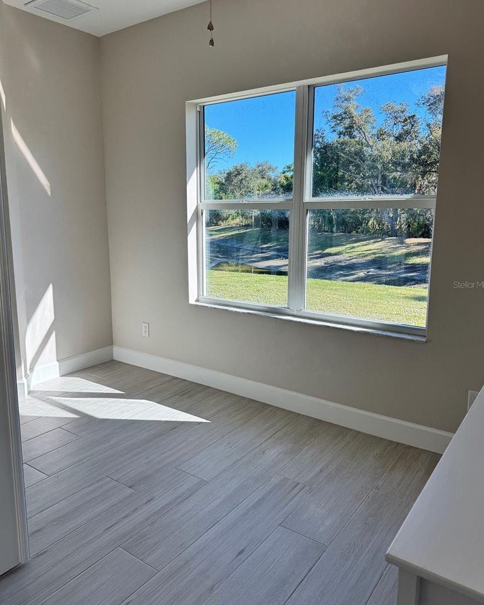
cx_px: 241
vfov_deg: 66.0
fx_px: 465
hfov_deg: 54.9
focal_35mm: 26
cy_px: 284
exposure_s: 1/700
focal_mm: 6.76
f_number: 1.78
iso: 80
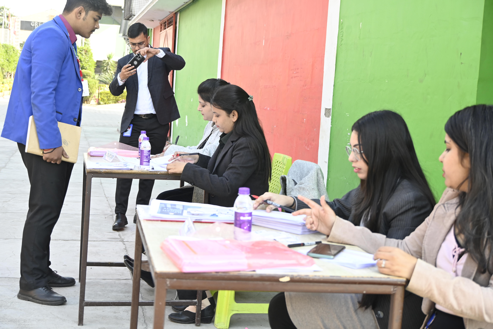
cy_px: 164
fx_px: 739
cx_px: 246
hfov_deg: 36.9
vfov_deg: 25.1
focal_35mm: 54
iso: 360
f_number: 4.2
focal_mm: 36
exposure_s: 1/250
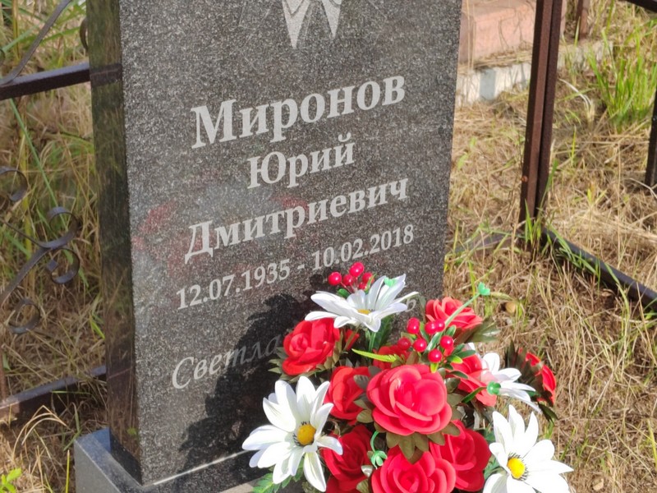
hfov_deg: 25.7
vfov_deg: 19.4
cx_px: 328
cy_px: 246
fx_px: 1442
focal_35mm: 76
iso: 100
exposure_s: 1/520
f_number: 1.9
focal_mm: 5.52
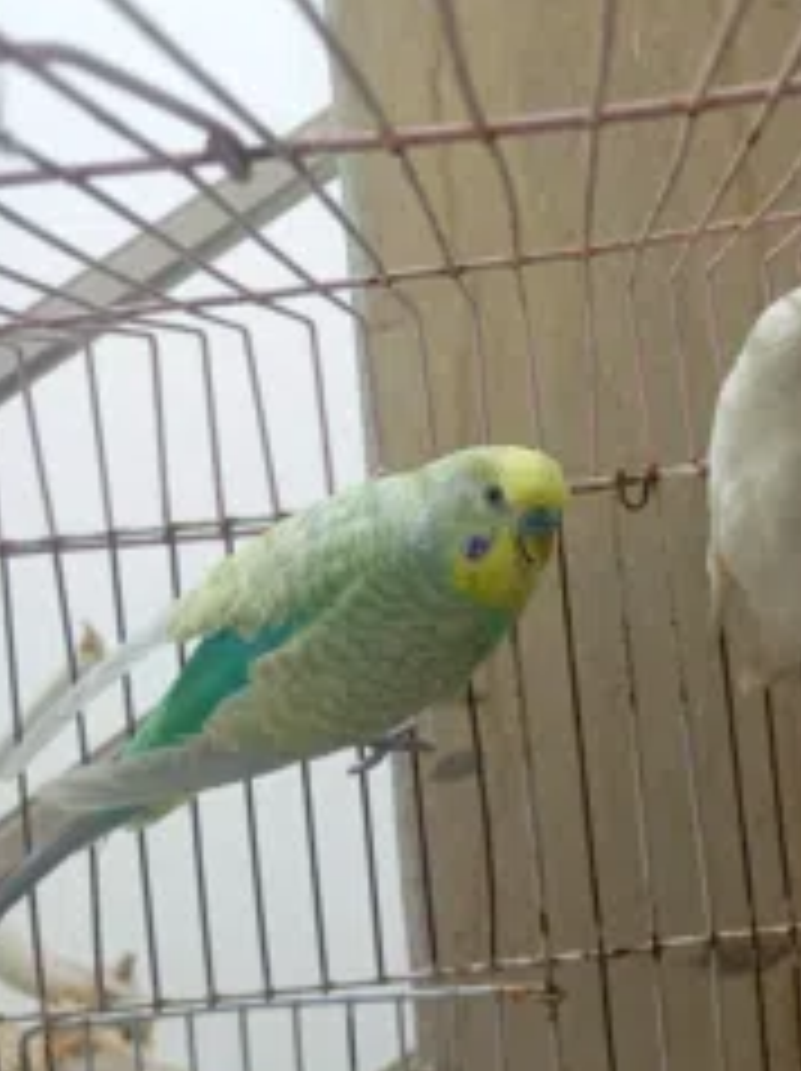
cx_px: 662
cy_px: 405
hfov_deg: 30.0
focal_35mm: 47
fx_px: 1453
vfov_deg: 40.2
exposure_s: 1/40
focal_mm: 4.22
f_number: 1.8
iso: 681
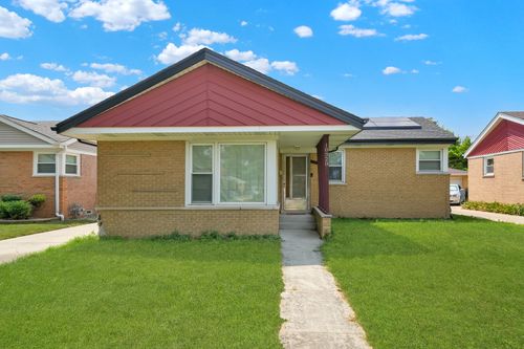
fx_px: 349
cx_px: 262
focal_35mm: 24
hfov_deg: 73.8
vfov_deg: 53.1
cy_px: 174
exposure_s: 1/2500
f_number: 7.1
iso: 1000
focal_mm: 24
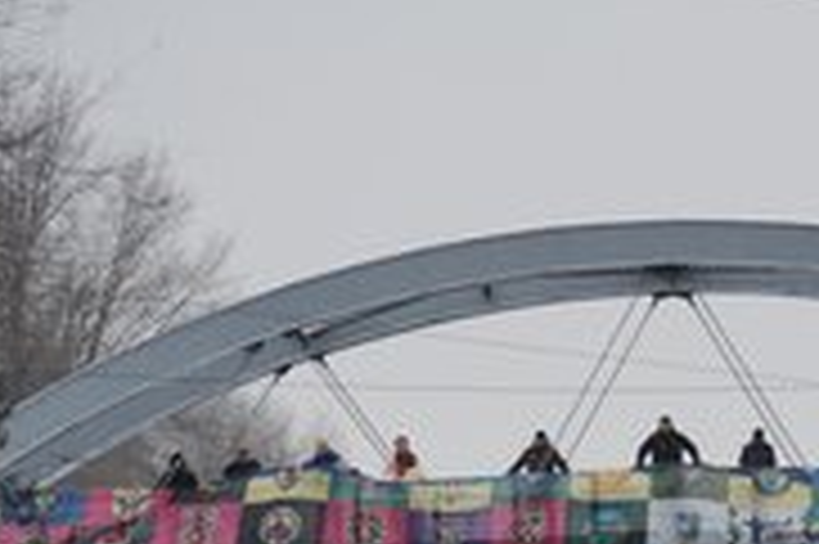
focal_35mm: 176
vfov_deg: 7.7
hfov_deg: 11.6
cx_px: 652
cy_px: 575
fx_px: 4000
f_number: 4.5
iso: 100
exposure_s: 1/500
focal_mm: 80
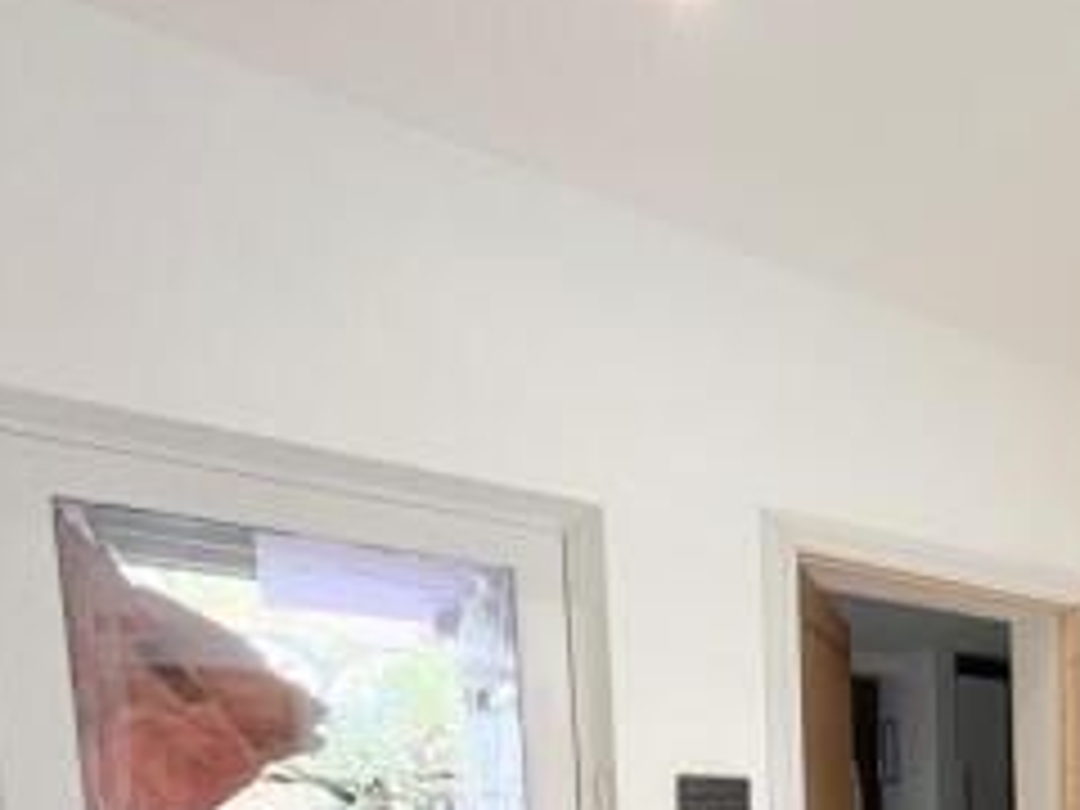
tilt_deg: -5.3
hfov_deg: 39.1
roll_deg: -0.4
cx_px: 1298
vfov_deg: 34.3
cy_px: 952
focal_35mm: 34
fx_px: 1061
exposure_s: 1/50
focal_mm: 2.22
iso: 250
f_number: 2.2
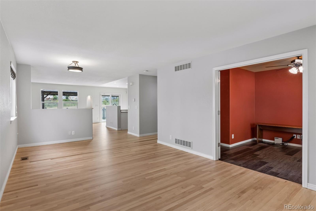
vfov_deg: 61.9
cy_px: 106
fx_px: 176
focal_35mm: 20
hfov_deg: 84.0
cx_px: 158
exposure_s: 1/30
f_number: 9
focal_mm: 20
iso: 400
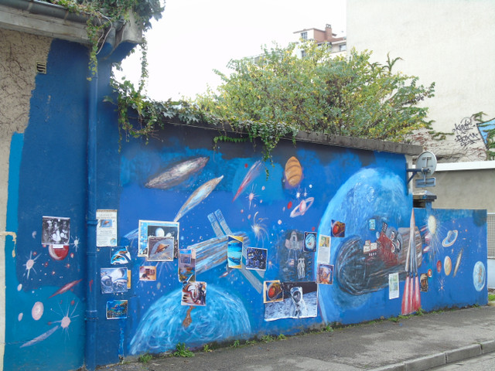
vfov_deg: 27.0
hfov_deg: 35.5
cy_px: 186
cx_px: 248
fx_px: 772
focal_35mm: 54
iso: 80
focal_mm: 9.6
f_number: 4.3
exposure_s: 1/50
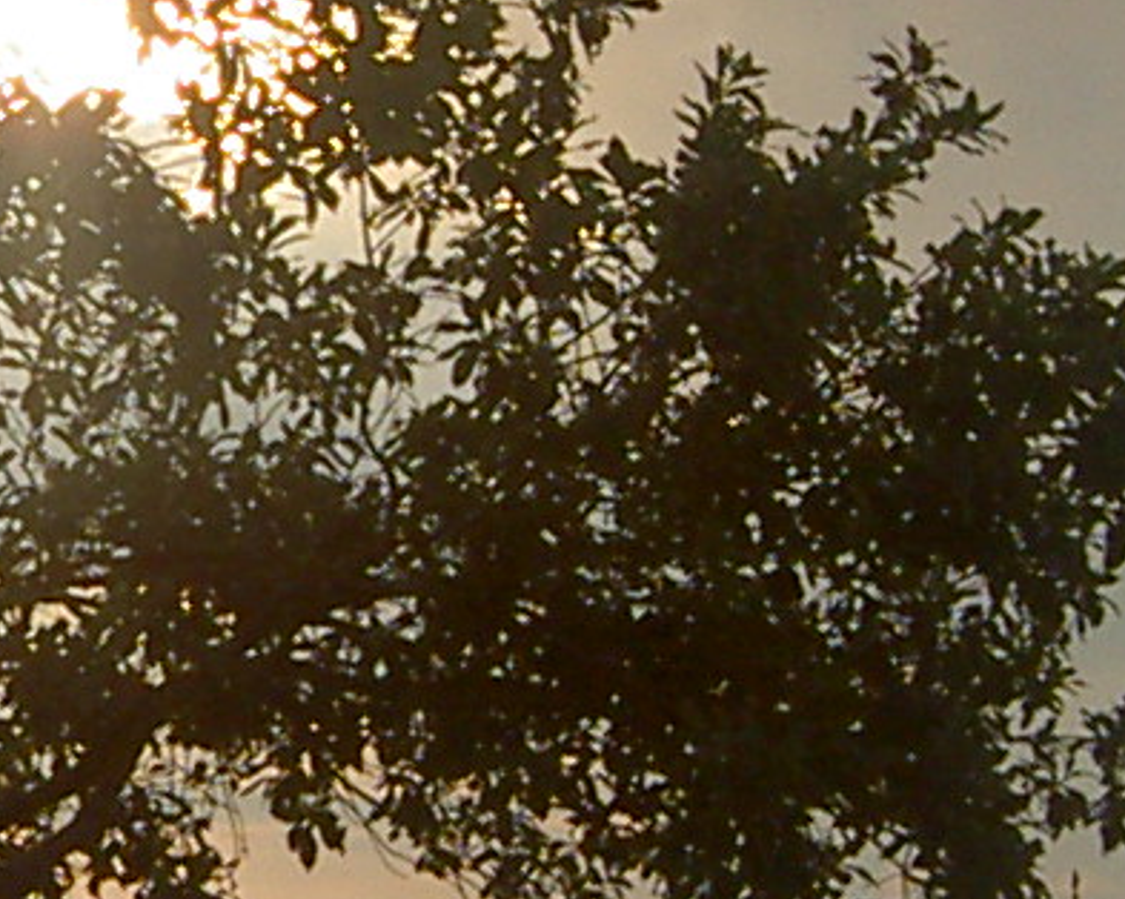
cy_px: 361
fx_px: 6390
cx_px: -11
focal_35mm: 192
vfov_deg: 8.0
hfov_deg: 10.0
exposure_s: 1/320
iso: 50
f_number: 4.7
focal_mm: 5.6
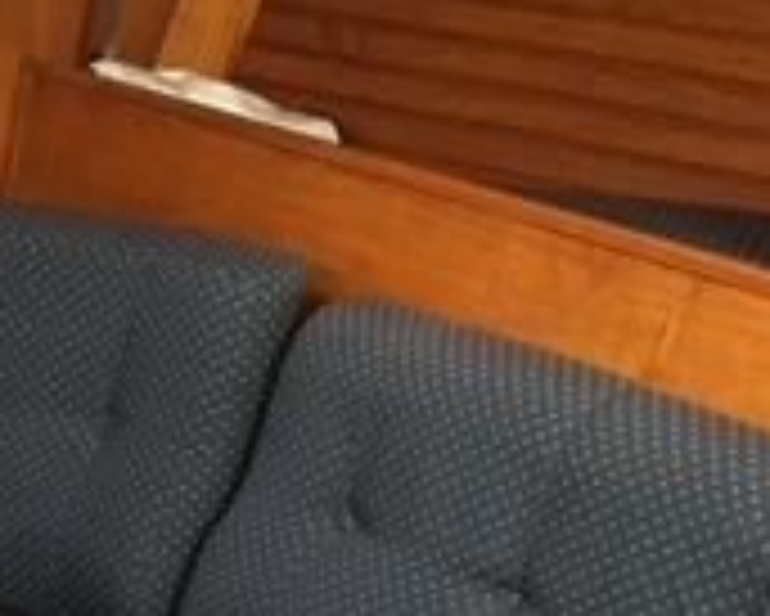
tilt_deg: -23.6
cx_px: -558
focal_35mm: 106
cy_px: 845
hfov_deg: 15.8
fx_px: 2417
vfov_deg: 13.9
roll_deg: -5.0
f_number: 2.2
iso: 160
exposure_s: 1/33
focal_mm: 4.15
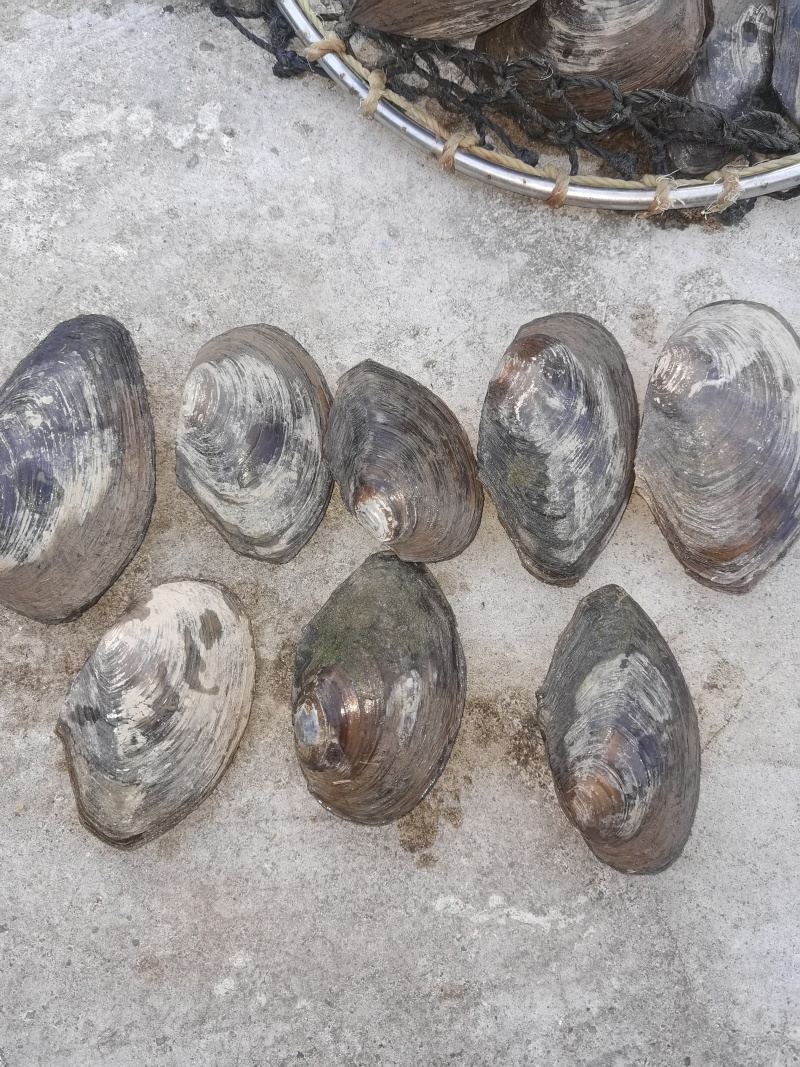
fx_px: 832
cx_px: 400
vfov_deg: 65.3
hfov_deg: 51.3
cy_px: 534
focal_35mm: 27
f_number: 1.9
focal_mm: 6.71
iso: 100
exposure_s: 1/100
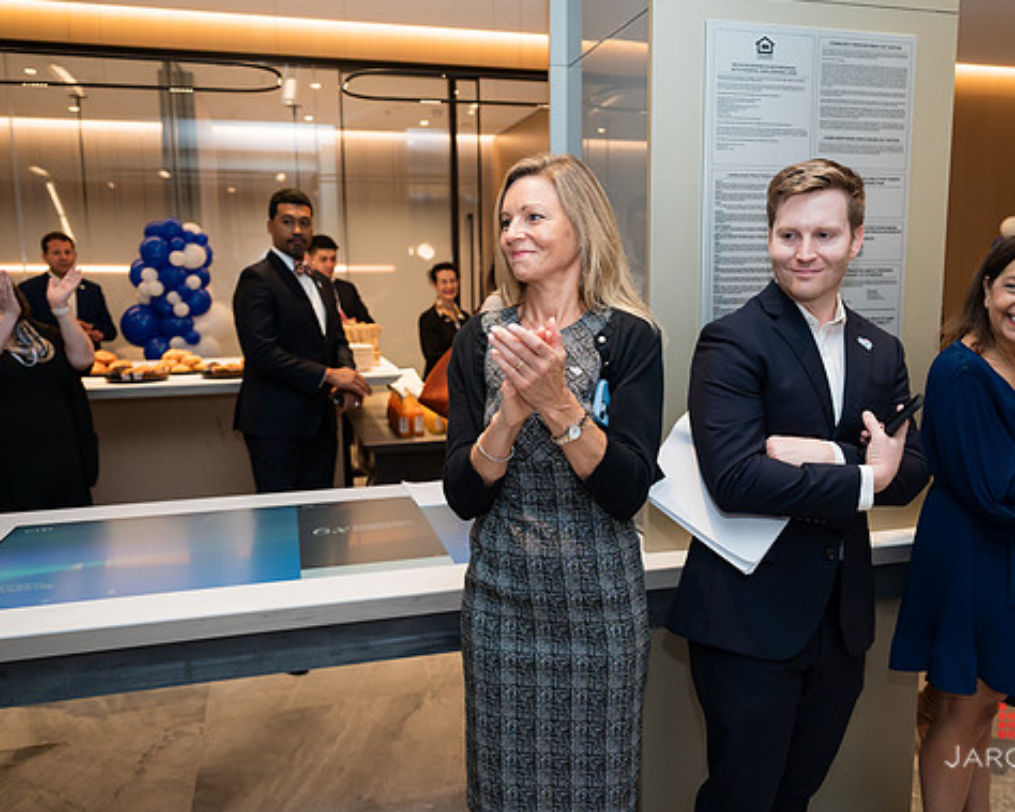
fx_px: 871
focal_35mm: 29
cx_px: 529
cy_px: 401
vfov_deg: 50.0
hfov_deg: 60.4
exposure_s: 1/160
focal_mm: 24
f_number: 3.2
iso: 400
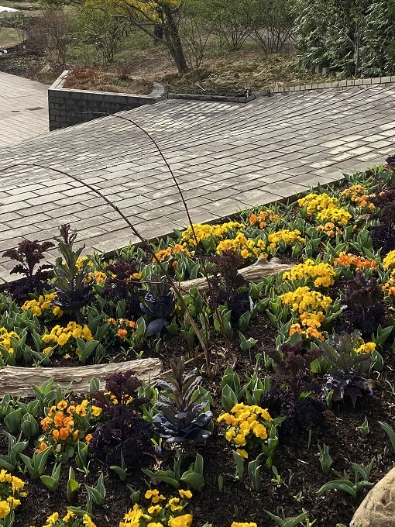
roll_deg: +0.3
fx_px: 776
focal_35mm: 51
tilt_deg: -13.5
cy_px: 142
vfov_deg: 36.7
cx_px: 145
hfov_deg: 28.4
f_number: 1.8
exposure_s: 1/4274
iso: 32
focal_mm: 4.2
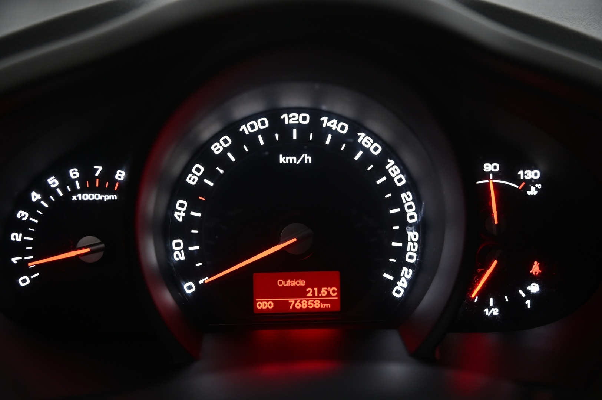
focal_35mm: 40
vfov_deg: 33.3
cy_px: 200
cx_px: 301
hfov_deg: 48.5
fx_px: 668
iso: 2000
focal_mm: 40
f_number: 4
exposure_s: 1/50
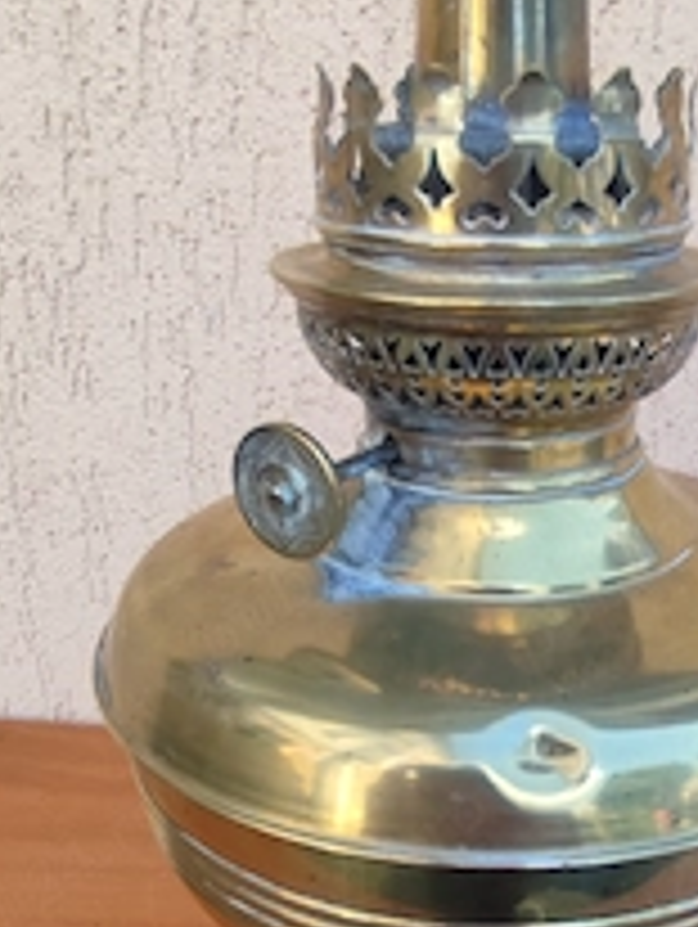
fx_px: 832
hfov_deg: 44.4
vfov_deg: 56.9
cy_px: 628
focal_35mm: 31
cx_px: 500
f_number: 2.2
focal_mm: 1.65
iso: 50
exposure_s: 1/136
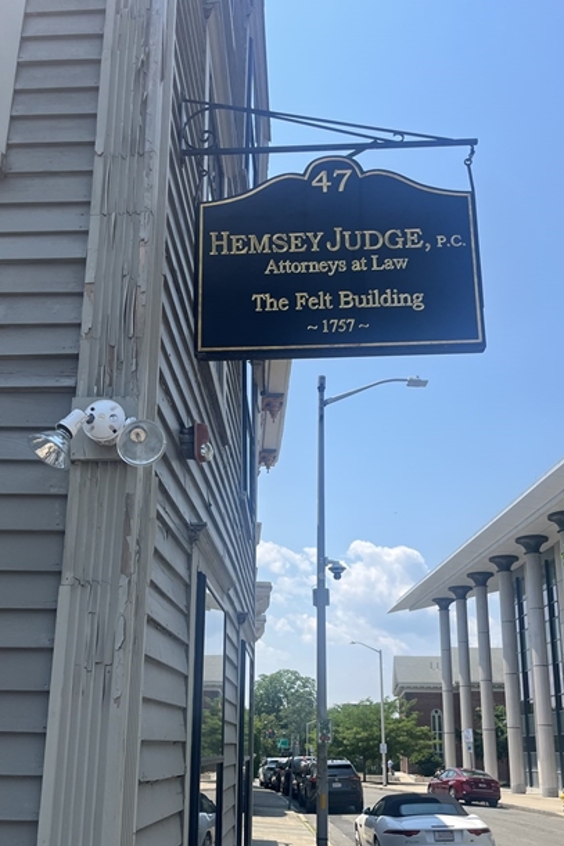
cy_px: 526
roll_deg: -1.6
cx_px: 263
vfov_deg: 55.2
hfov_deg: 38.8
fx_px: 799
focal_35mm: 34
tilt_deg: +17.2
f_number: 1.6
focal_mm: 5.1
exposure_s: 1/3745
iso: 50
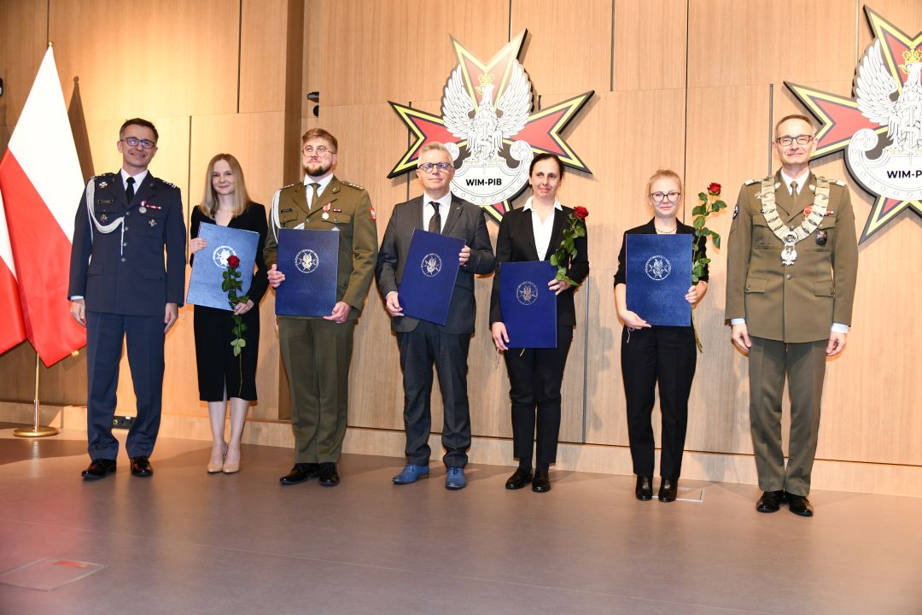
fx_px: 819
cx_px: 461
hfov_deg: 58.7
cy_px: 308
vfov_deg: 41.1
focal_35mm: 32
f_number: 4.5
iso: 1000
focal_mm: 32
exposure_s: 1/60
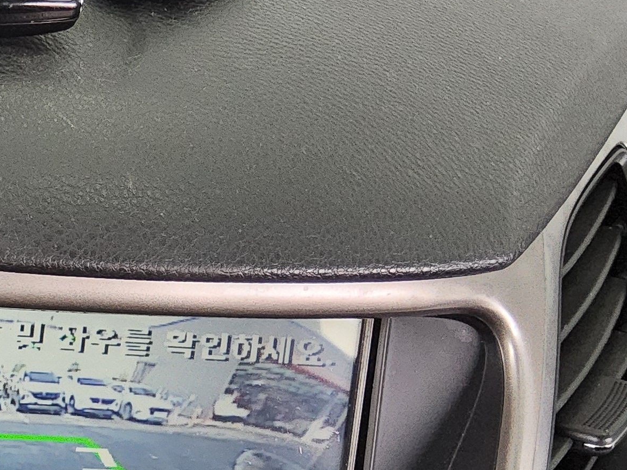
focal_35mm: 88
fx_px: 1594
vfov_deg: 16.6
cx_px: -130
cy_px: 411
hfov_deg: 20.7
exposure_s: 1/120
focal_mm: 3.08
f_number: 2
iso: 320
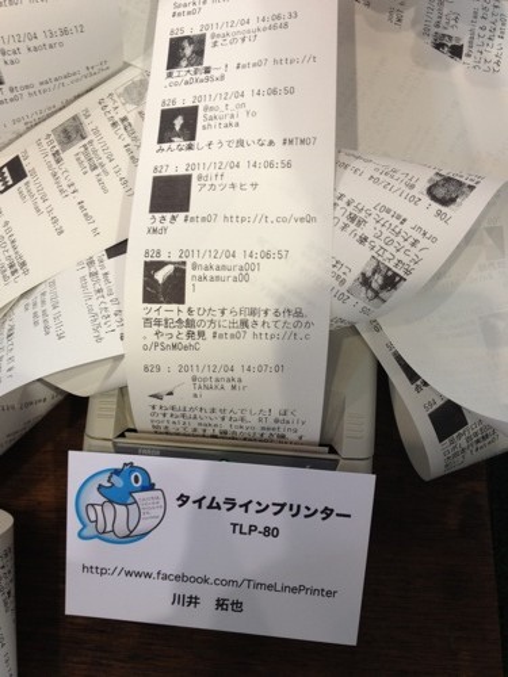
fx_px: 685
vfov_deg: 52.6
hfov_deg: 40.7
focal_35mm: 35
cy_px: 338
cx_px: 254
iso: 80
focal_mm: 4.28
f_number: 2.4
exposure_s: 1/20
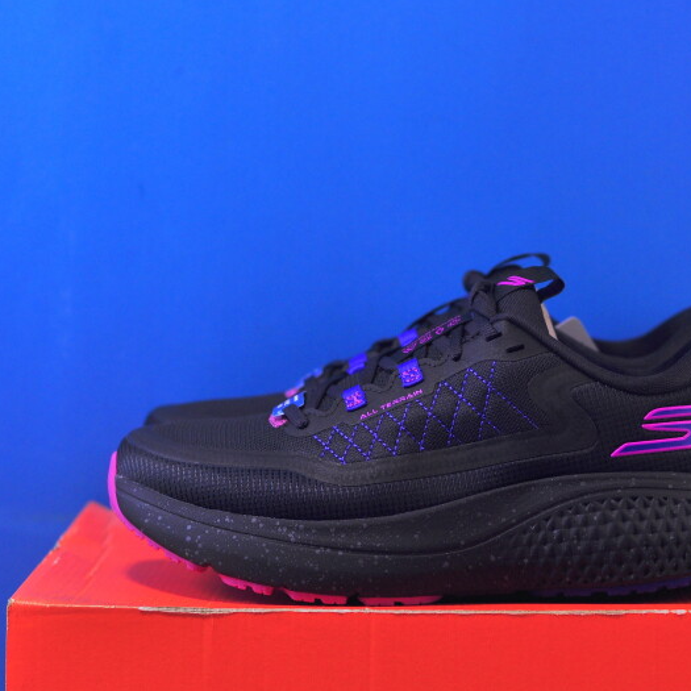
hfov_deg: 17.9
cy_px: 348
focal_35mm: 97
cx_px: 433
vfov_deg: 17.9
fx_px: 2191
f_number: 3.2
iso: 250
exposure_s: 1/320
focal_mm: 50
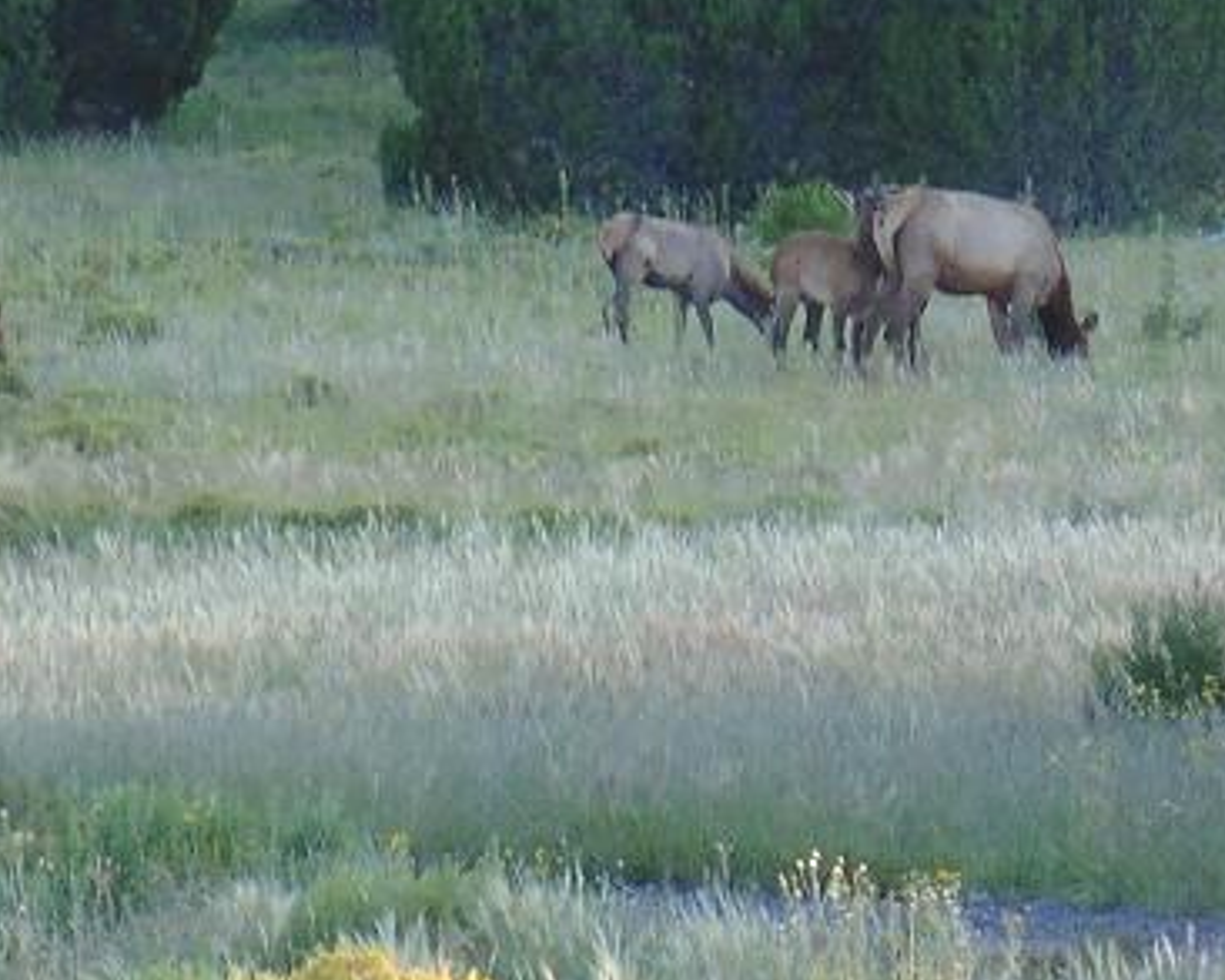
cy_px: 632
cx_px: 211
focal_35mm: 536
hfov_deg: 3.6
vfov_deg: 2.9
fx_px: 19438
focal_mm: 27.8
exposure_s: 1/30
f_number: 5.2
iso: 100
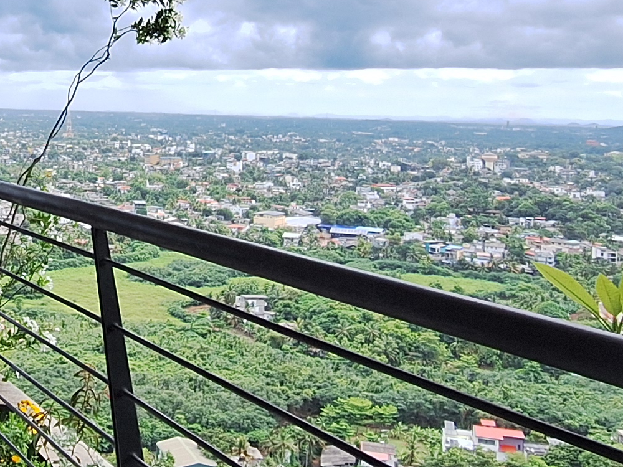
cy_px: 108
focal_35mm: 52
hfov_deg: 33.8
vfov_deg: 27.6
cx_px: 8
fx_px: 936
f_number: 2.2
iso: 40
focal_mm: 1.74
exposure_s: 1/653
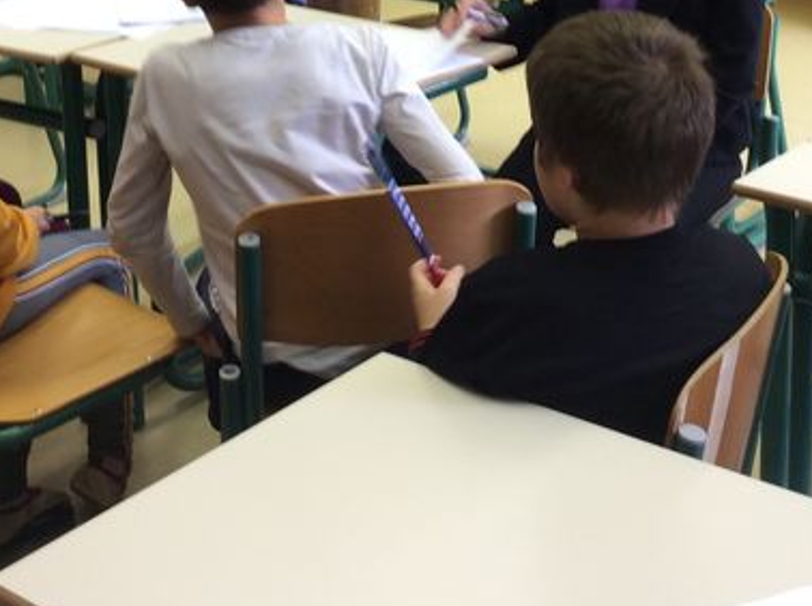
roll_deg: +1.8
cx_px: 480
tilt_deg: -10.9
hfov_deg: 28.6
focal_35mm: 68
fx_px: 1592
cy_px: -13
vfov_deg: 20.8
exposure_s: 1/25
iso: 40
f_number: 2.4
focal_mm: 3.3
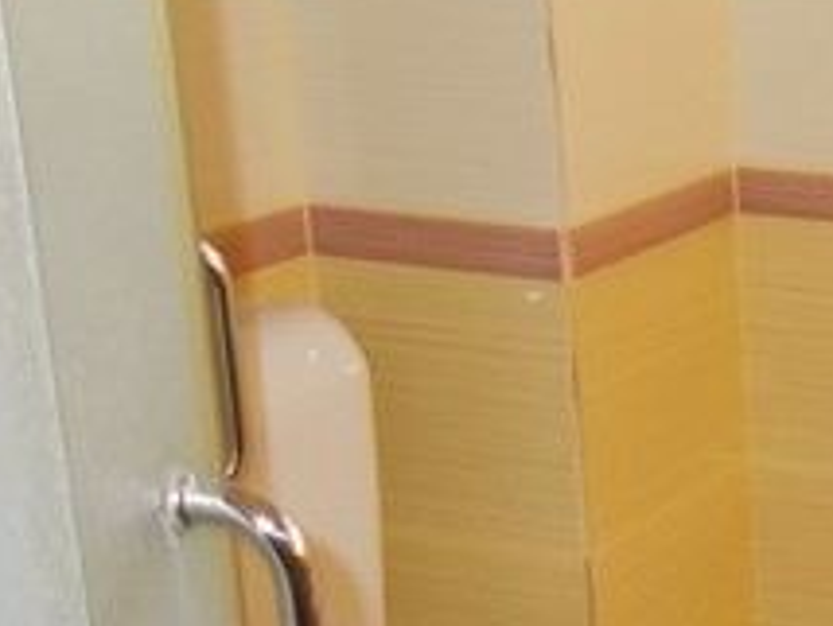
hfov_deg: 17.6
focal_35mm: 97
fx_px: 2337
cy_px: 490
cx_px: 1331
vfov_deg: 15.2
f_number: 3.2
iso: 200
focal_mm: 4.6
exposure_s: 1/25
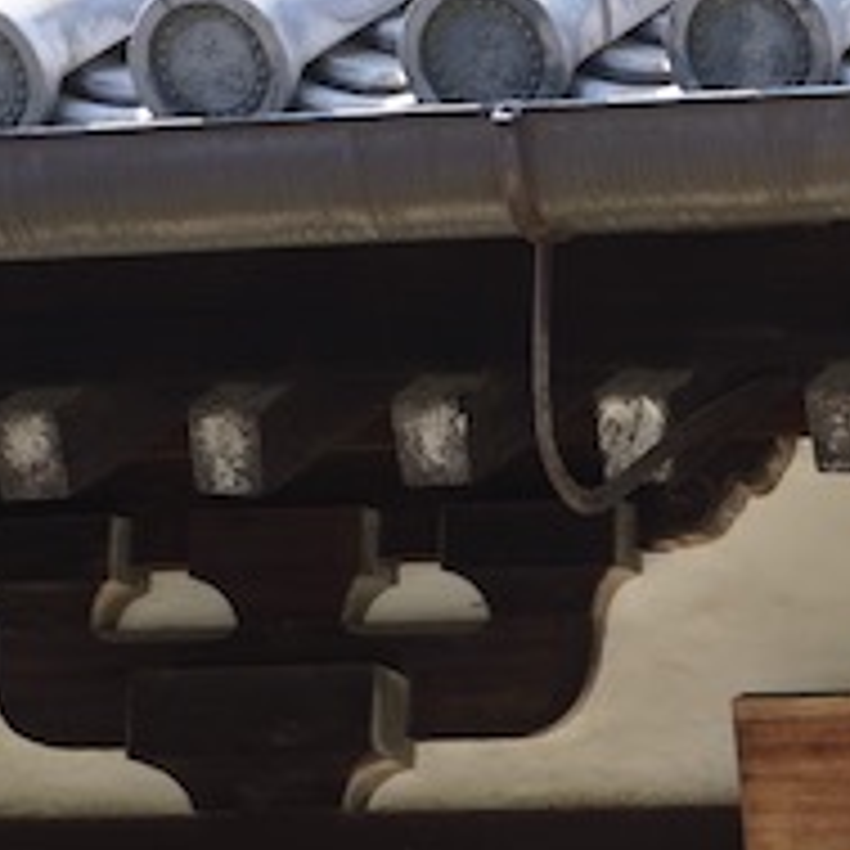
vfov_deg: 4.6
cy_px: 1016
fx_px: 10473
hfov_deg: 4.6
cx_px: 1556
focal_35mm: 377
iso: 125
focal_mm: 105
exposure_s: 1/125
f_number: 4
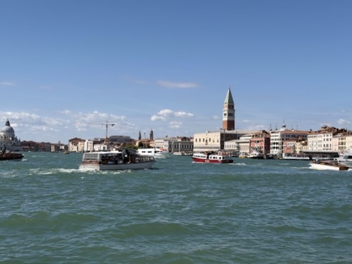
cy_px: 132
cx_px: 176
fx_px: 488
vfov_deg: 30.3
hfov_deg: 39.7
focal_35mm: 48
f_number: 1.8
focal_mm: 6.93
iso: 64
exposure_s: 1/6711
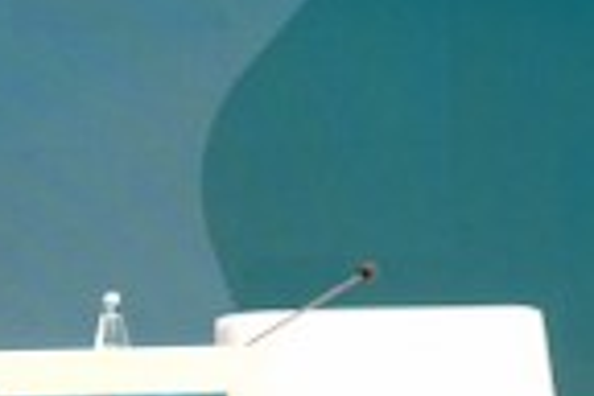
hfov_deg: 8.6
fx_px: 3861
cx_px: -285
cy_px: 142
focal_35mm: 234
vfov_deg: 5.9
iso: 1600
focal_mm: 33
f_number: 4
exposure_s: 1/160
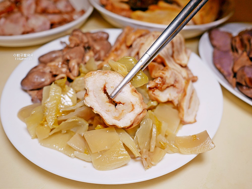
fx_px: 204
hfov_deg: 63.4
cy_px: 94
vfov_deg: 49.8
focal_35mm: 28
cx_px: 126
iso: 200
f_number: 2.5
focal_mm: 14
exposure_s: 1/160
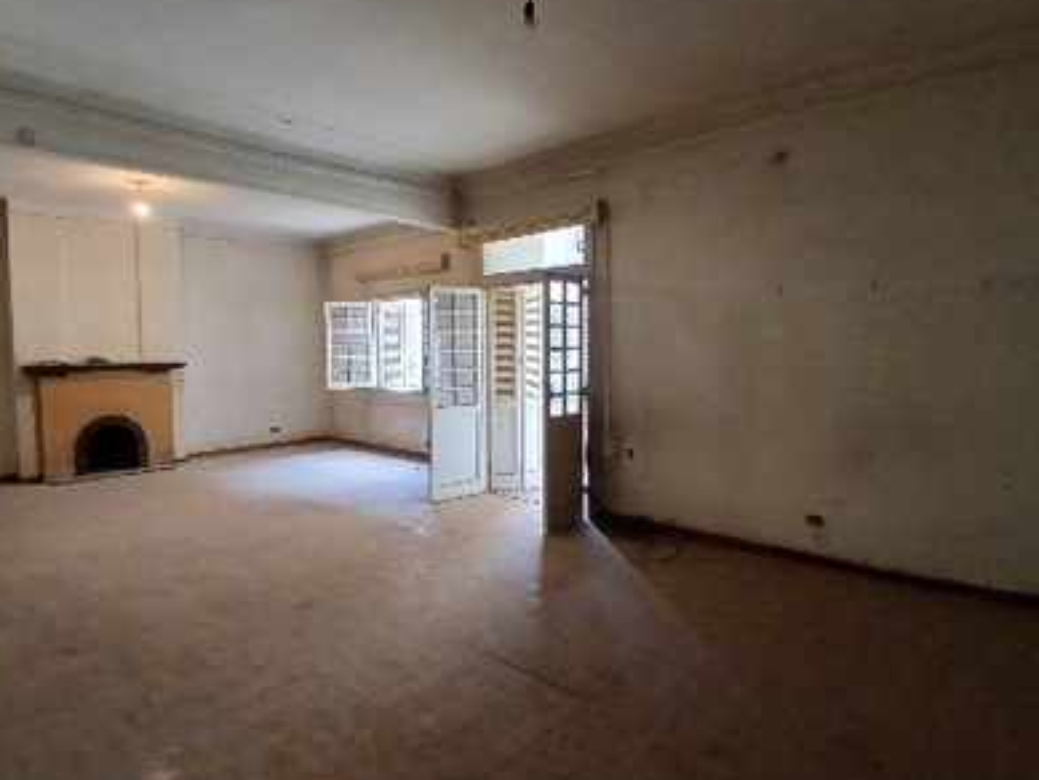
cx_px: 454
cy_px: 375
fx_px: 600
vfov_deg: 66.0
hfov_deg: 81.3
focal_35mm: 20
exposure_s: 1/30
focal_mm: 1.4
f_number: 2.2
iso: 400
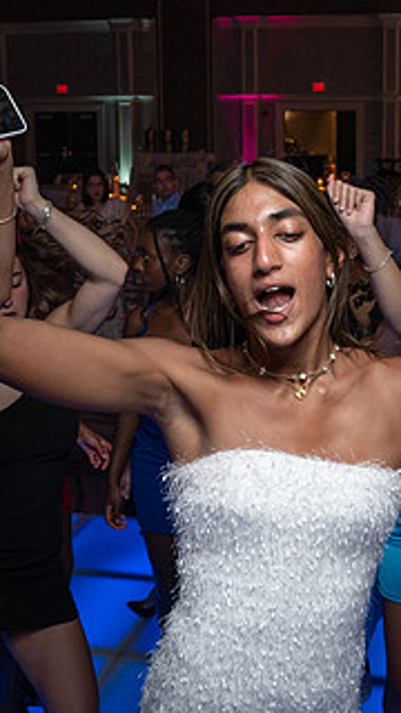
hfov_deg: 21.2
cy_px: 316
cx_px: 316
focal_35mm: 56
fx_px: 1059
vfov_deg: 37.2
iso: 2000
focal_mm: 25
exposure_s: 1/200
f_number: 5.6
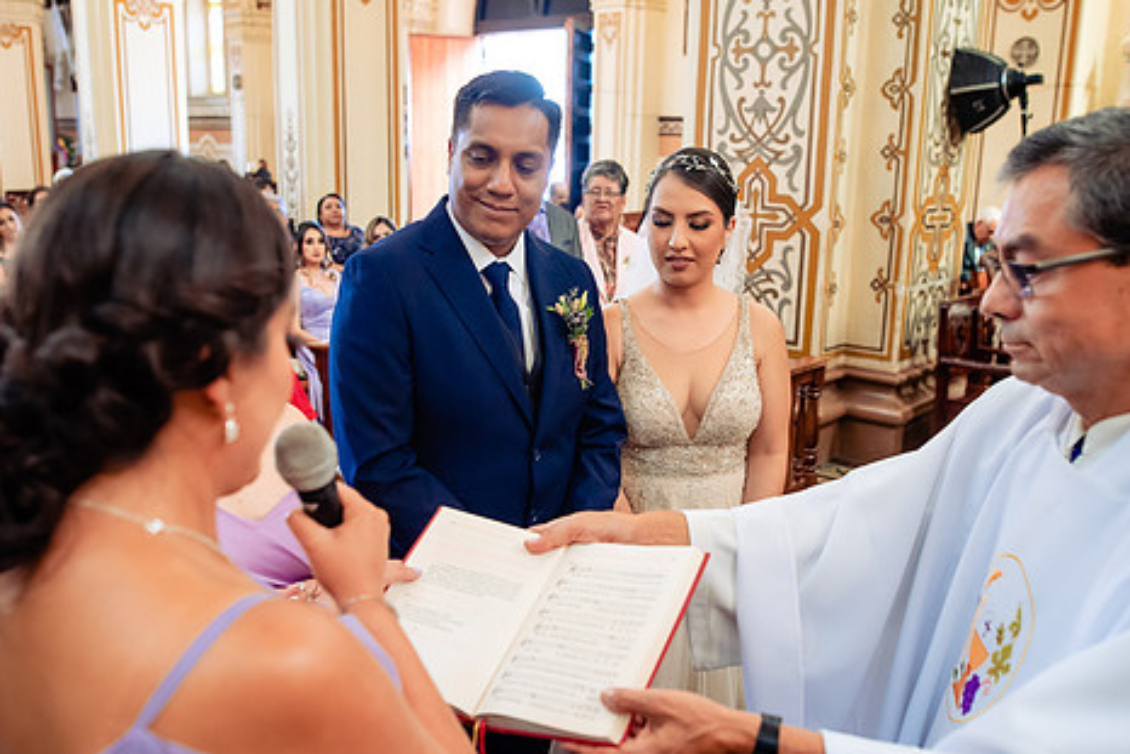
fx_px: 1005
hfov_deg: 58.7
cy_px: 378
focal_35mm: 32
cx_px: 549
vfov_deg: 41.1
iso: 1250
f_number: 2.8
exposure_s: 1/100
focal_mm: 24
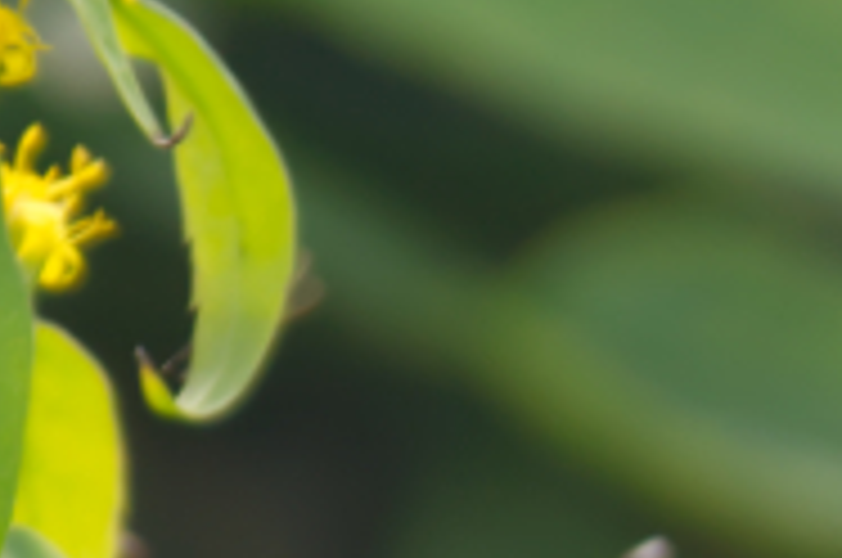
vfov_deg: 2.6
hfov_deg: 3.9
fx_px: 12380
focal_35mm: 530
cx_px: -892
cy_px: 688
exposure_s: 1/100
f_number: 5.6
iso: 160
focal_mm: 55
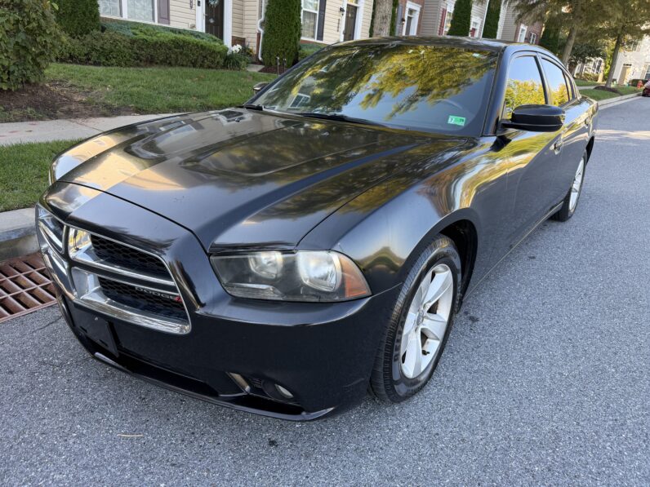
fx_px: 451
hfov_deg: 71.6
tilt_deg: -20.8
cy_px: 244
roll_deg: -5.3
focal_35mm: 24
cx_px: 325
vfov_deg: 56.8
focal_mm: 6.76
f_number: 1.78
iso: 100
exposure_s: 1/330
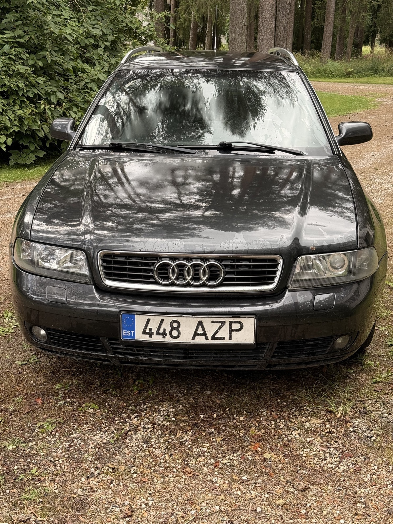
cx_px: 196
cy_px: 262
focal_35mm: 48
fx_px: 727
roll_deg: -1.9
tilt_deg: -15.6
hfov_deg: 30.3
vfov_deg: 39.7
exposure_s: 1/356
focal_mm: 6.76
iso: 64
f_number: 1.78
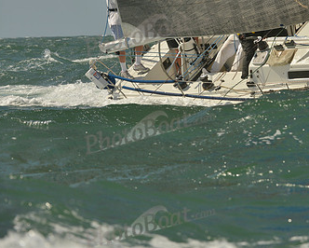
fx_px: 3001
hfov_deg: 5.9
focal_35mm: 328
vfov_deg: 4.7
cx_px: 264
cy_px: 69
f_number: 9
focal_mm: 200
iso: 280
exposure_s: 1/1600
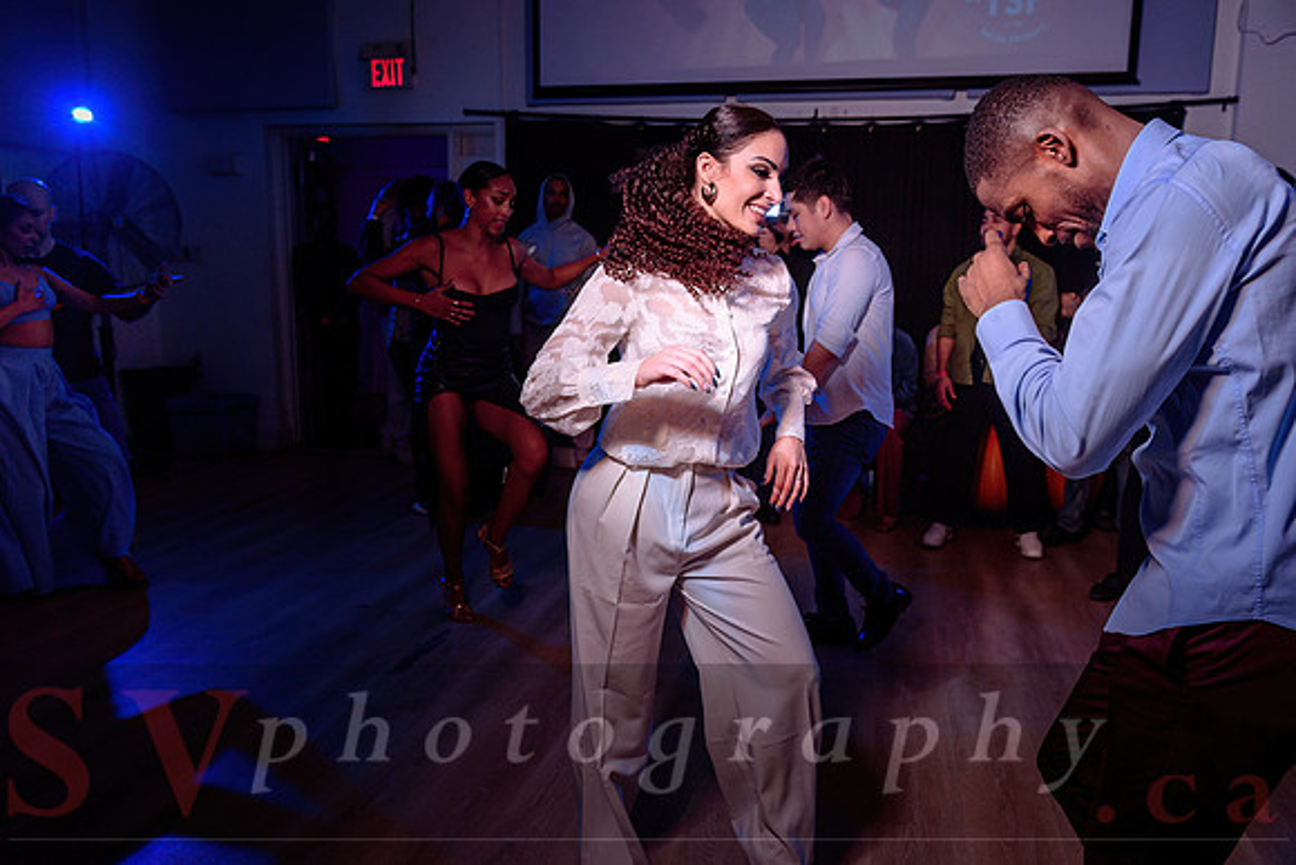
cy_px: 434
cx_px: 672
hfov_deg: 64.1
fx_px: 1035
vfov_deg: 45.3
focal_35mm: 29
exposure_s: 1/125
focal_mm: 27
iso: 500
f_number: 3.5
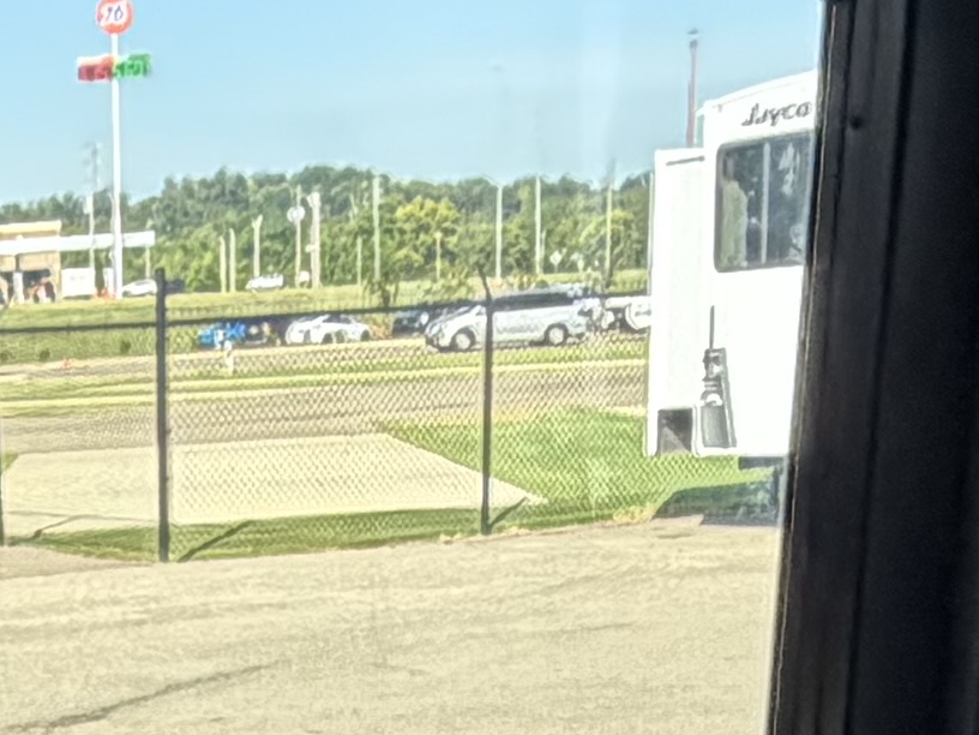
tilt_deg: -20.5
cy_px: 1340
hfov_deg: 19.1
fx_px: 2772
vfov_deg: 13.5
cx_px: -126
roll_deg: +4.6
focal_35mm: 98
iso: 100
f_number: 2.2
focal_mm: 2.22
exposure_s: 1/121
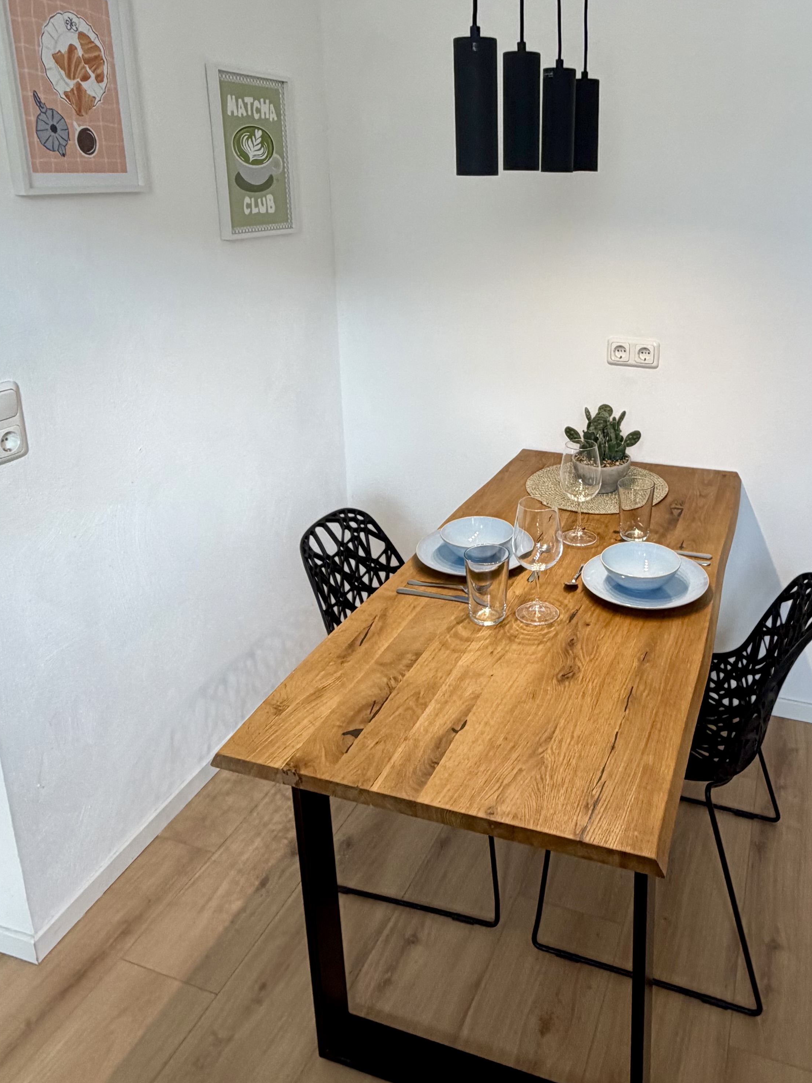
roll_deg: -0.8
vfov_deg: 64.4
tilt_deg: -16.1
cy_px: 410
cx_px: 527
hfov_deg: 50.6
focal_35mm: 27
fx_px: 845
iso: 125
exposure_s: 1/98
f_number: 2.2
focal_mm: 2.22
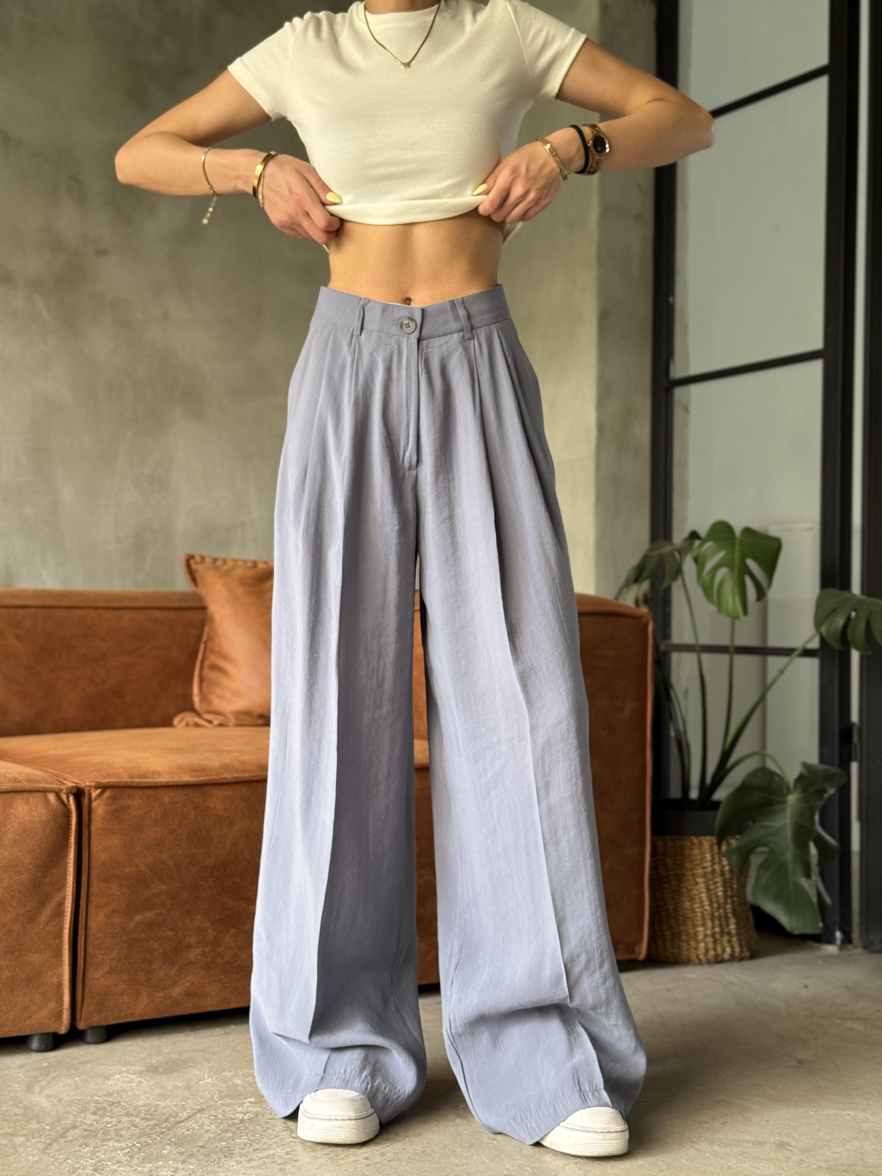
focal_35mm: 48
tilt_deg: +1.0
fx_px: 1631
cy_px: 588
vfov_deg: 39.7
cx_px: 441
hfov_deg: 30.3
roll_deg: -0.7
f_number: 1.78
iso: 100
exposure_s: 1/61
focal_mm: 6.76
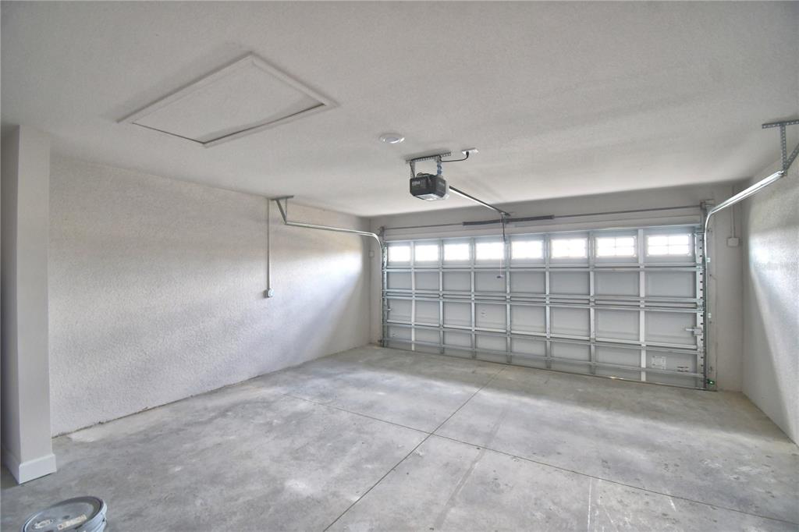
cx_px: 400
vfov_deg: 77.3
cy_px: 266
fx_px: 333
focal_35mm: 15
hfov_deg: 100.4
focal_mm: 10
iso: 400
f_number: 4.5
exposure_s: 1/50
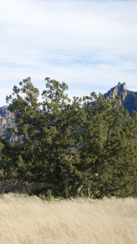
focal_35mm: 130
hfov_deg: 9.2
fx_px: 838
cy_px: 122
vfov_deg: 16.5
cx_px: -37
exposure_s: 1/200
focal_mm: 55
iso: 100
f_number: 7.1
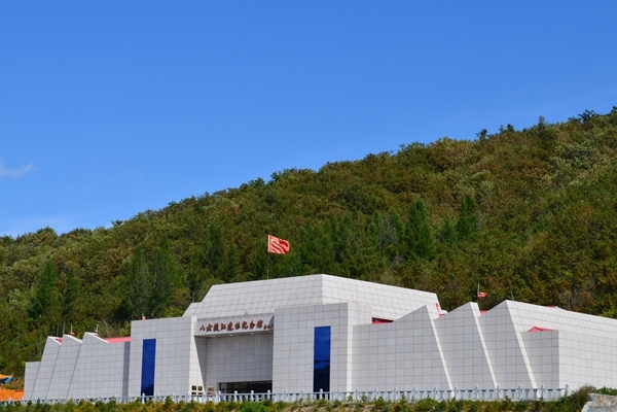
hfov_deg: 24.6
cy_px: 206
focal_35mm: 82
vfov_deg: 16.6
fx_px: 1414
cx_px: 308
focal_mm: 55
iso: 200
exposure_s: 1/400
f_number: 11
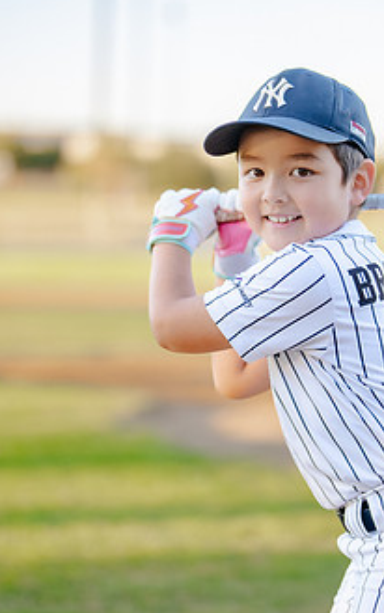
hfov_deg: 11.4
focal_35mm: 115
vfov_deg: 18.1
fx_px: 1923
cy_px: 275
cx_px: 266
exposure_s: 1/1600
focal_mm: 50
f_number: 1.2
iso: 250
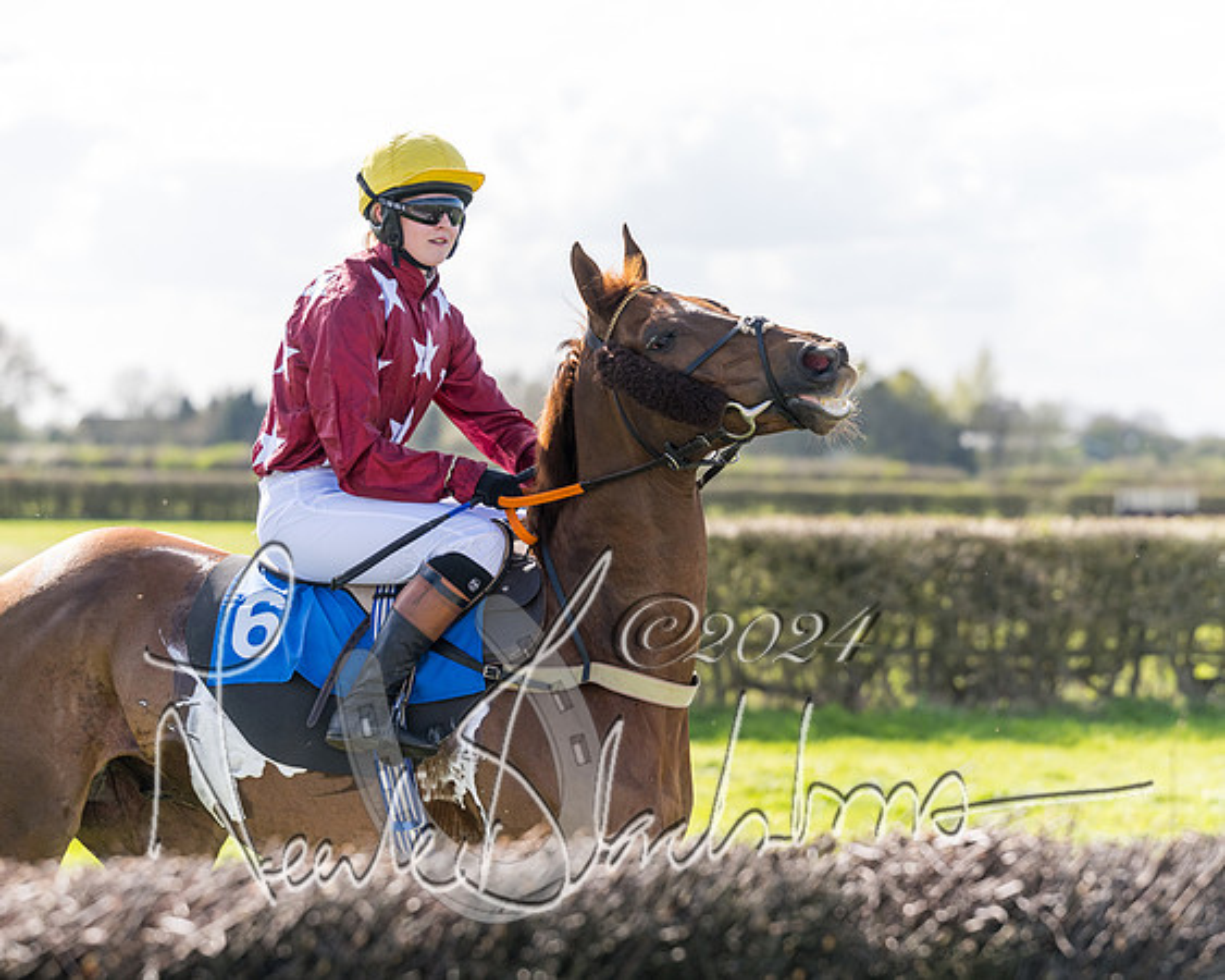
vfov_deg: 11.4
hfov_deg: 14.3
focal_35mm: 135
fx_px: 4898
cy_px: 490
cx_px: 612
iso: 400
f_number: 4
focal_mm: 120
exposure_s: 1/2000
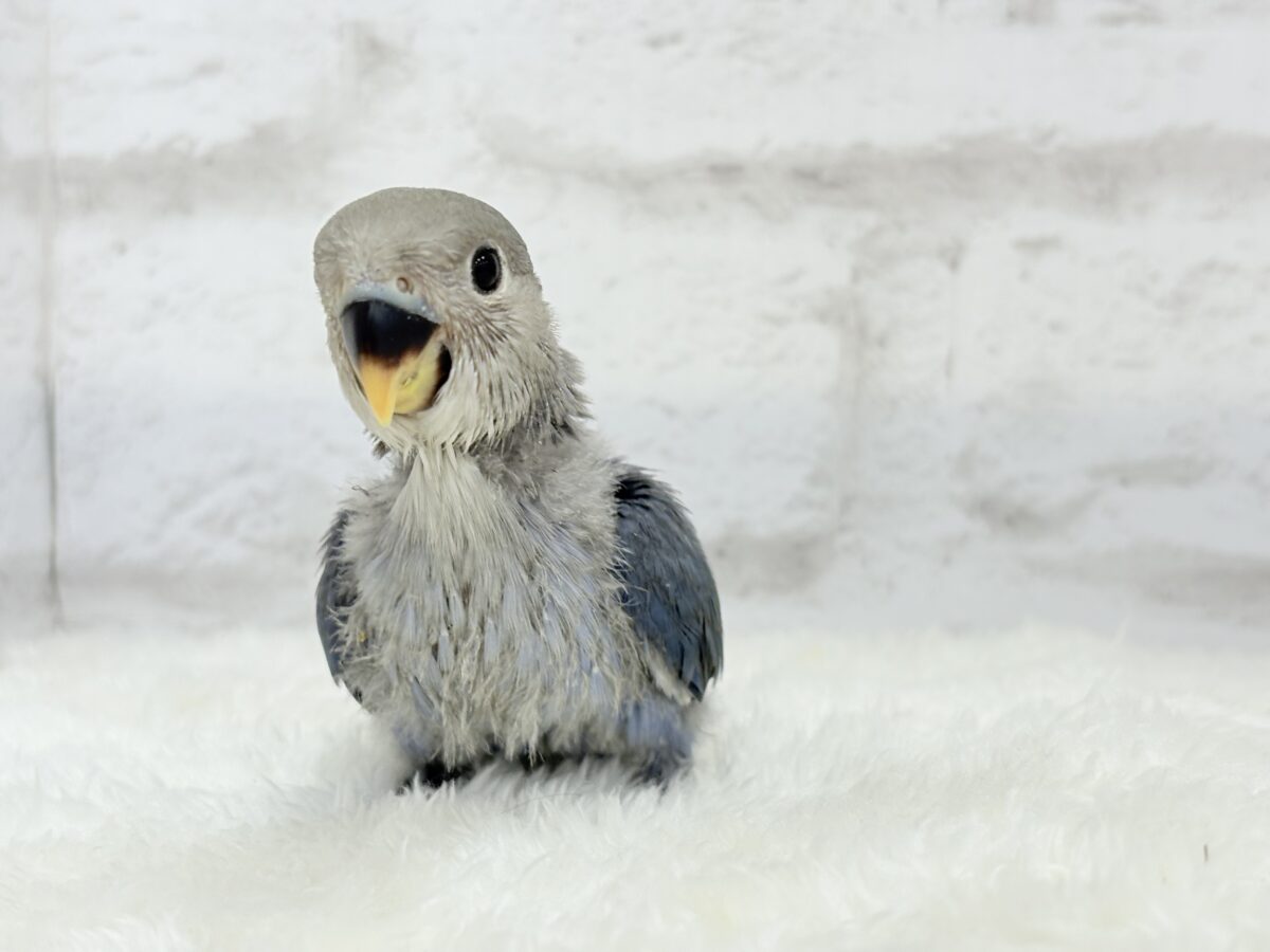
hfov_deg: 36.8
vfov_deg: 28.0
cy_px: 476
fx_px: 1908
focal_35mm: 52
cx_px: 635
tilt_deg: -4.4
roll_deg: +0.1
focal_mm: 5.96
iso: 32
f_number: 1.6
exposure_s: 1/50
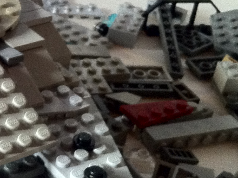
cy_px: 73
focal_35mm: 99
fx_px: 680
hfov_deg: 18.8
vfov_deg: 14.9
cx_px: -46
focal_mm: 3.85
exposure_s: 1/15
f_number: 2.8
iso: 160
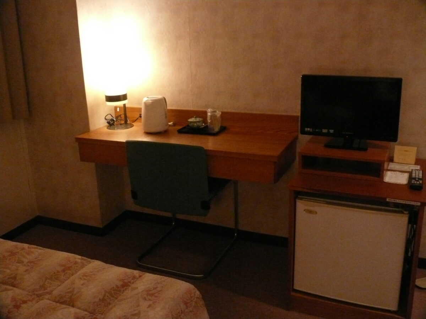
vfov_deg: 38.7
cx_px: 213
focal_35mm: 37
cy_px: 160
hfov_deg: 50.1
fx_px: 455
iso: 800
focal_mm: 7.8
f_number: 2.8
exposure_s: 1/20
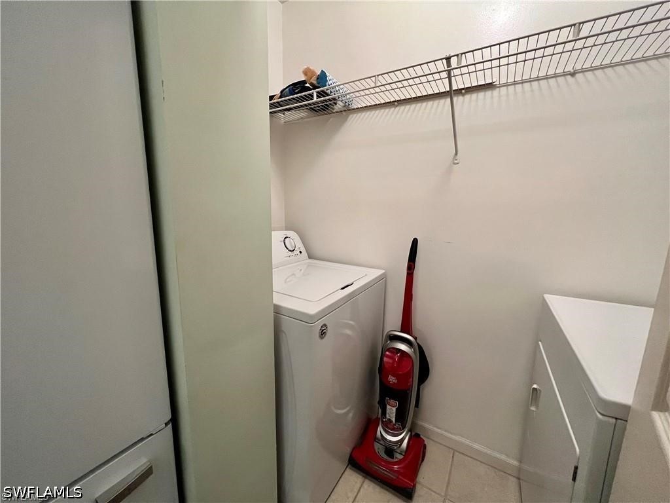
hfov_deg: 106.2
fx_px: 252
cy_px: 252
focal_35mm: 13
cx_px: 335
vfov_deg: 89.9
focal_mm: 1.57
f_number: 1.8
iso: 400
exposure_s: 1/60
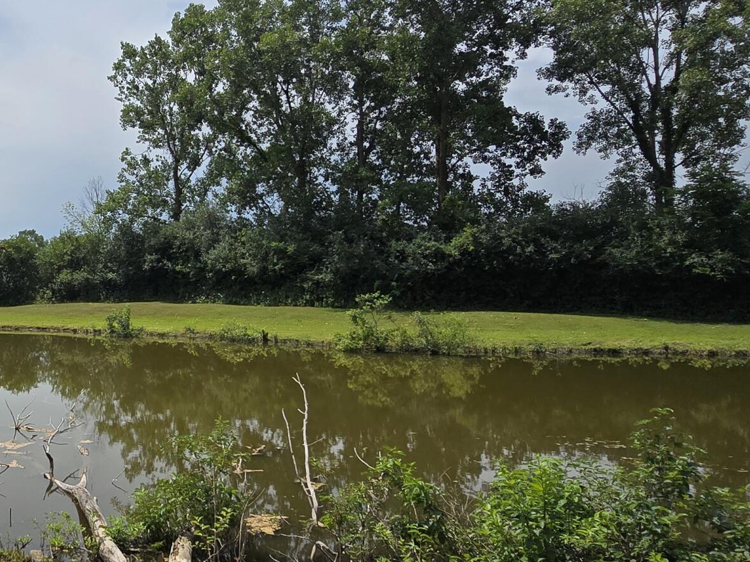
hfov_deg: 48.9
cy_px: 251
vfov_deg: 42.9
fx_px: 715
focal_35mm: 33
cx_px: 64
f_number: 2.2
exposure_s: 1/4730
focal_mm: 2.2
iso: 50
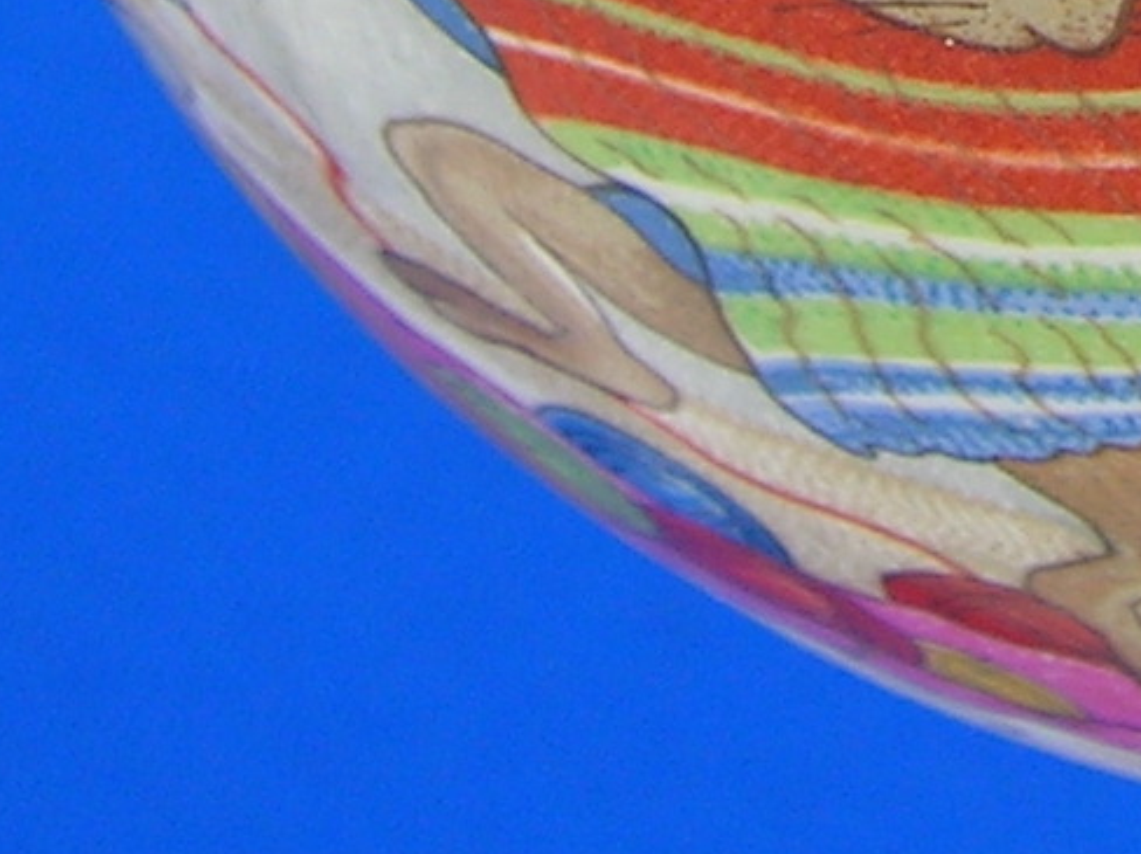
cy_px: -903
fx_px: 5400
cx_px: 1440
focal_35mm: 164
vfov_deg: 8.5
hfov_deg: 11.8
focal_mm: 5.8
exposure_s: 1/14.6
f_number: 2.9
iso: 50
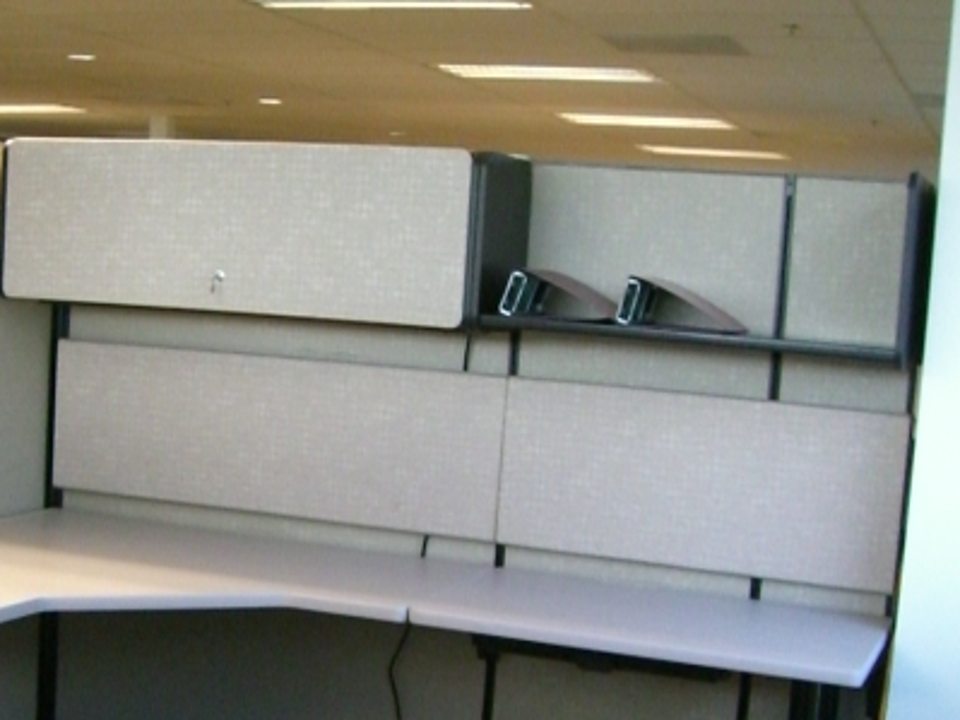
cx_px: 306
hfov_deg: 31.4
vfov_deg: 23.8
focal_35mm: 61
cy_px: 520
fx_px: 1691
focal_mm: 6.2
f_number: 2.7
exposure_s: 1/80
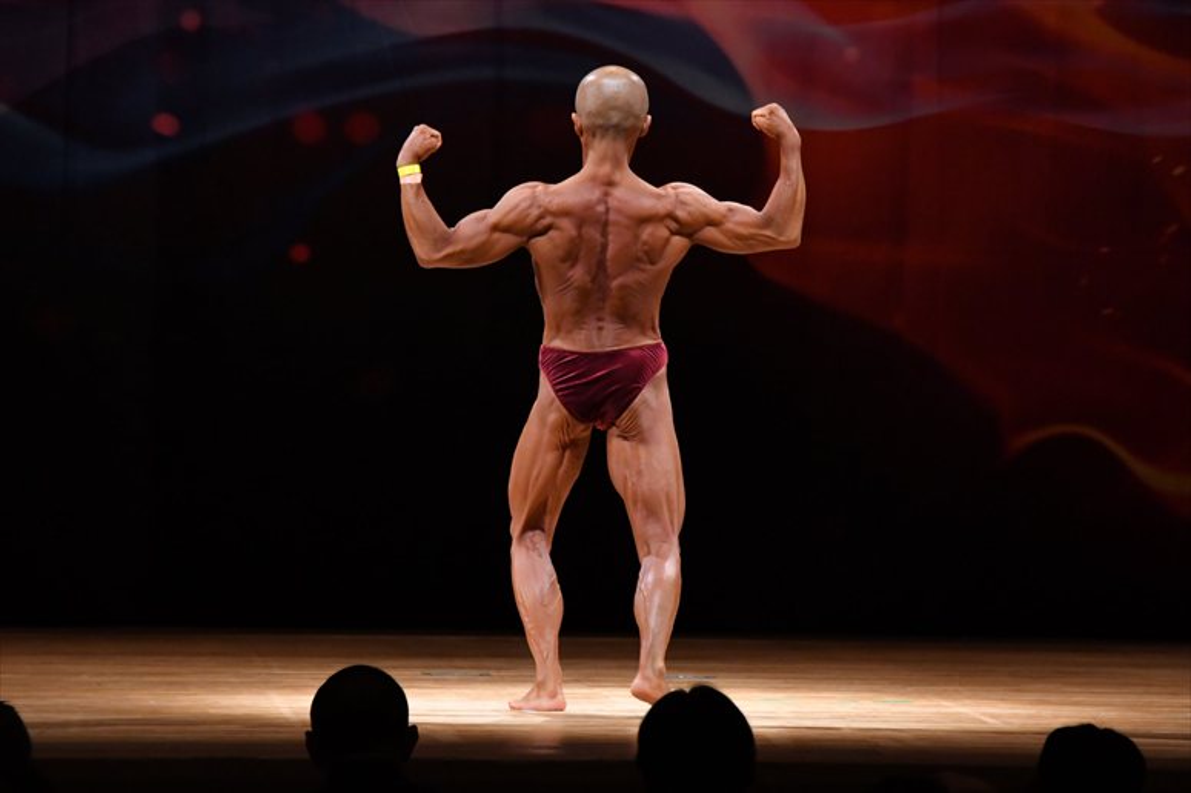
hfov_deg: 8.1
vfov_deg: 5.4
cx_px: 596
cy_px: 396
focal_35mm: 255
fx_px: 8432
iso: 4000
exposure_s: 1/400
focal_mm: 170
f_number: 5.6
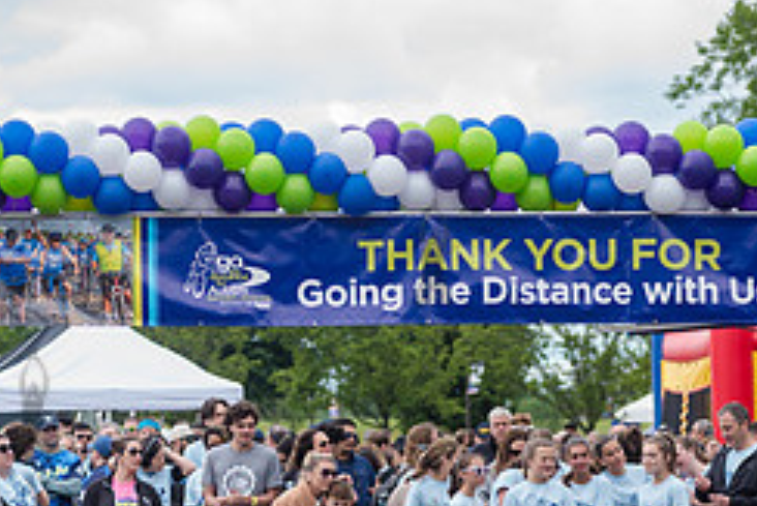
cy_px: 552
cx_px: 457
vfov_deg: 4.6
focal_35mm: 300
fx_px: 6312
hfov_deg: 6.9
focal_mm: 120
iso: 400
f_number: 4
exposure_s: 1/1000
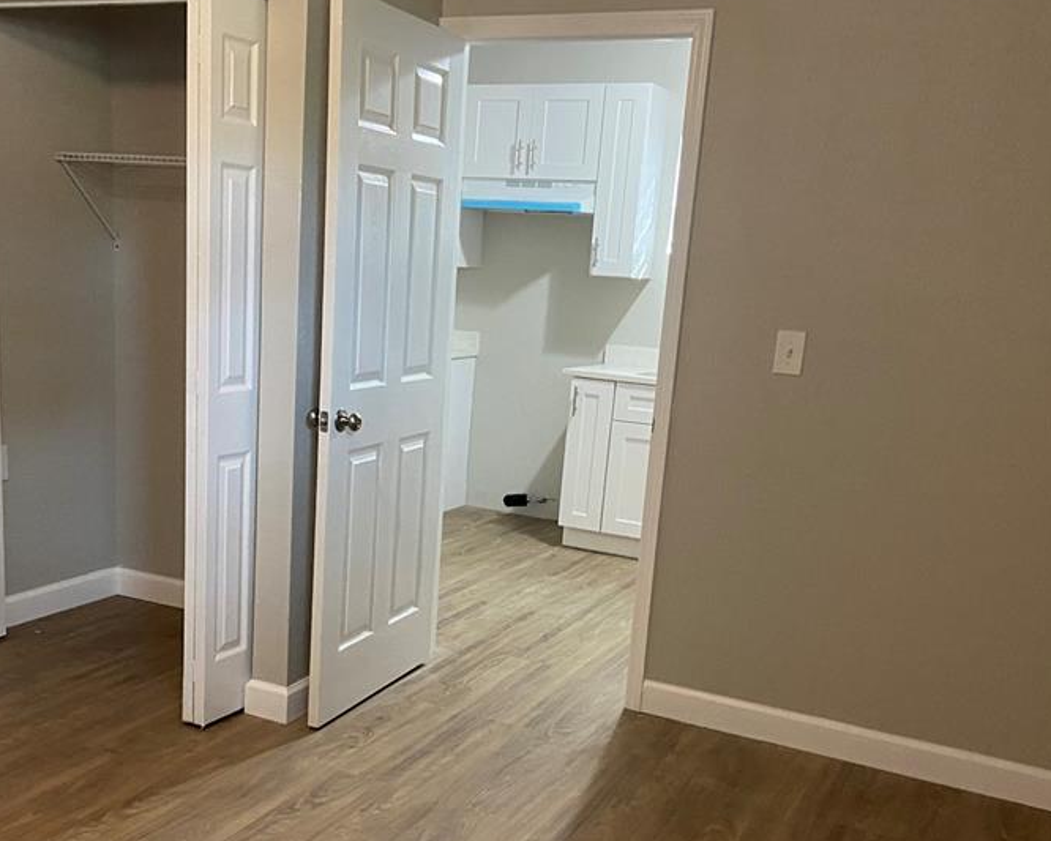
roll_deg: -4.3
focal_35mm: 39
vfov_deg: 37.8
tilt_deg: -11.8
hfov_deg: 46.7
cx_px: 464
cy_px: 555
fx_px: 1213
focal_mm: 4.25
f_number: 1.8
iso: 400
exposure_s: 1/40
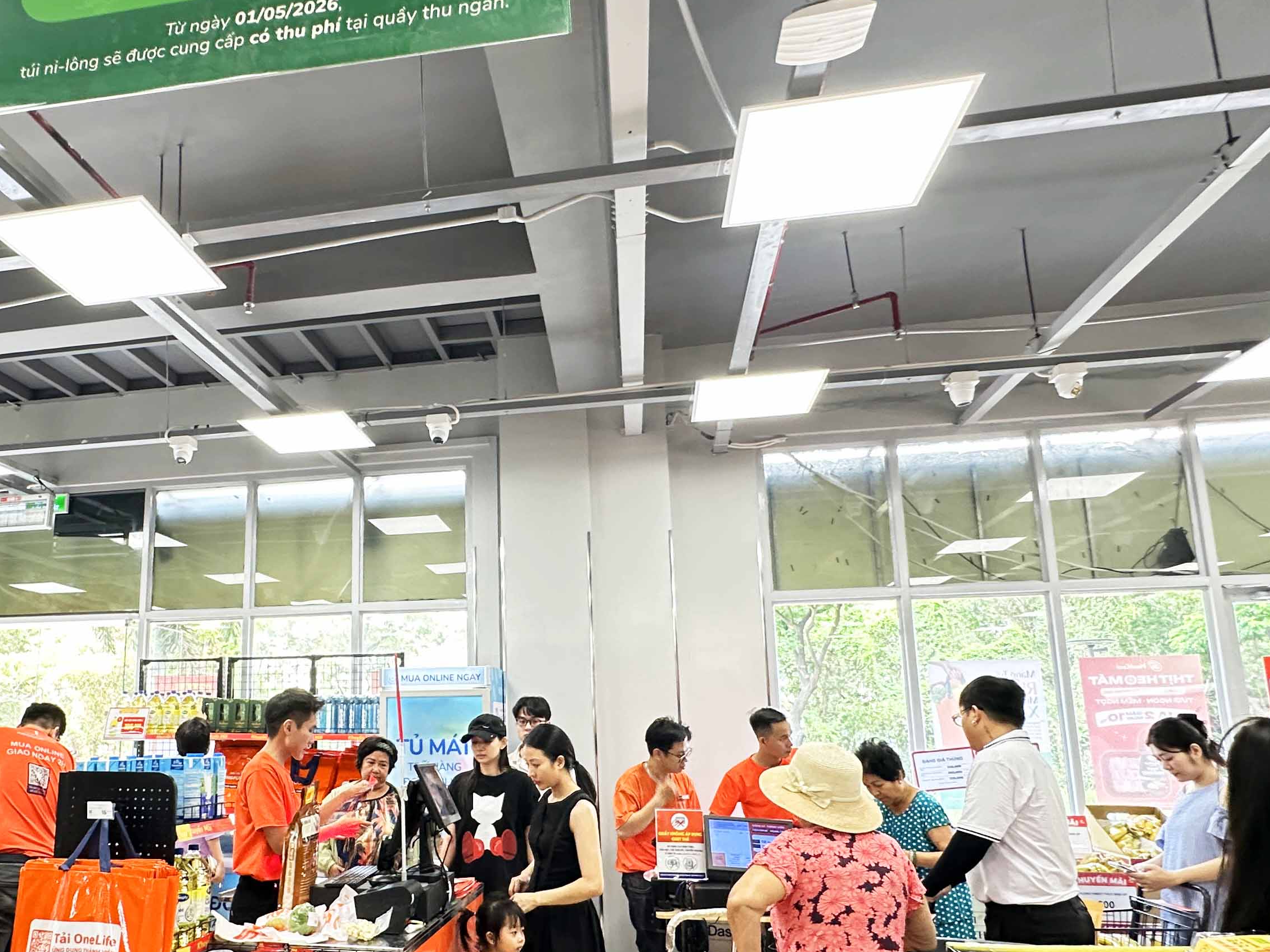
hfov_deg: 67.8
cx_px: 440
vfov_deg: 54.4
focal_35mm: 25
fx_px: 917
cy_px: 575
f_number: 2.2
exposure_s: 1/50
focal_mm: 2.22
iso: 250
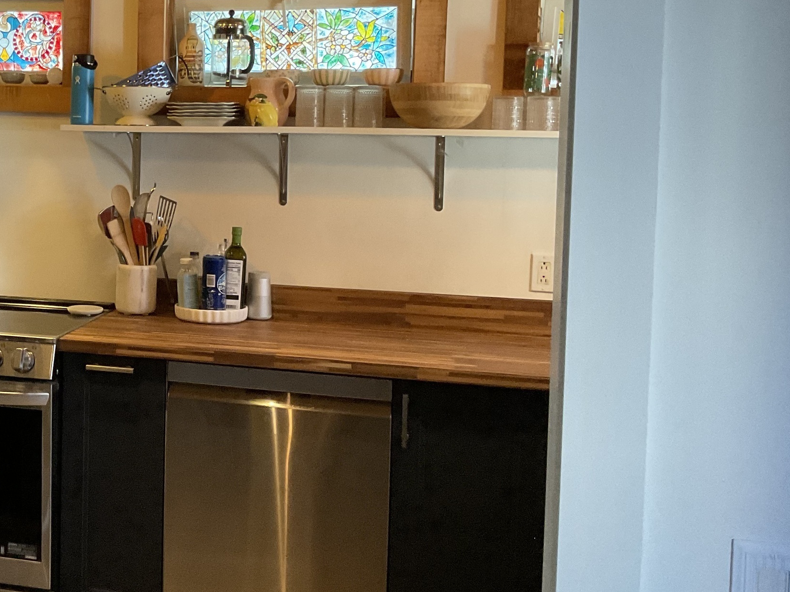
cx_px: 72
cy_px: 205
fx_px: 1232
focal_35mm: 54
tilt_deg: -4.2
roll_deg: -1.7
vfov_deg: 26.9
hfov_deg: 33.6
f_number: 1.8
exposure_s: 1/60
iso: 250
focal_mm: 3
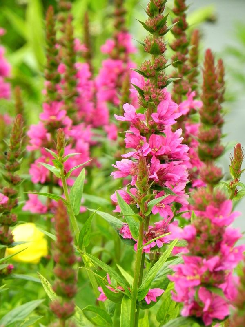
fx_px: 1736
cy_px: 164
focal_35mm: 184
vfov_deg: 10.7
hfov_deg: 8.1
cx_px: 122
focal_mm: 32.7
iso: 160
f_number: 5
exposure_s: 1/250
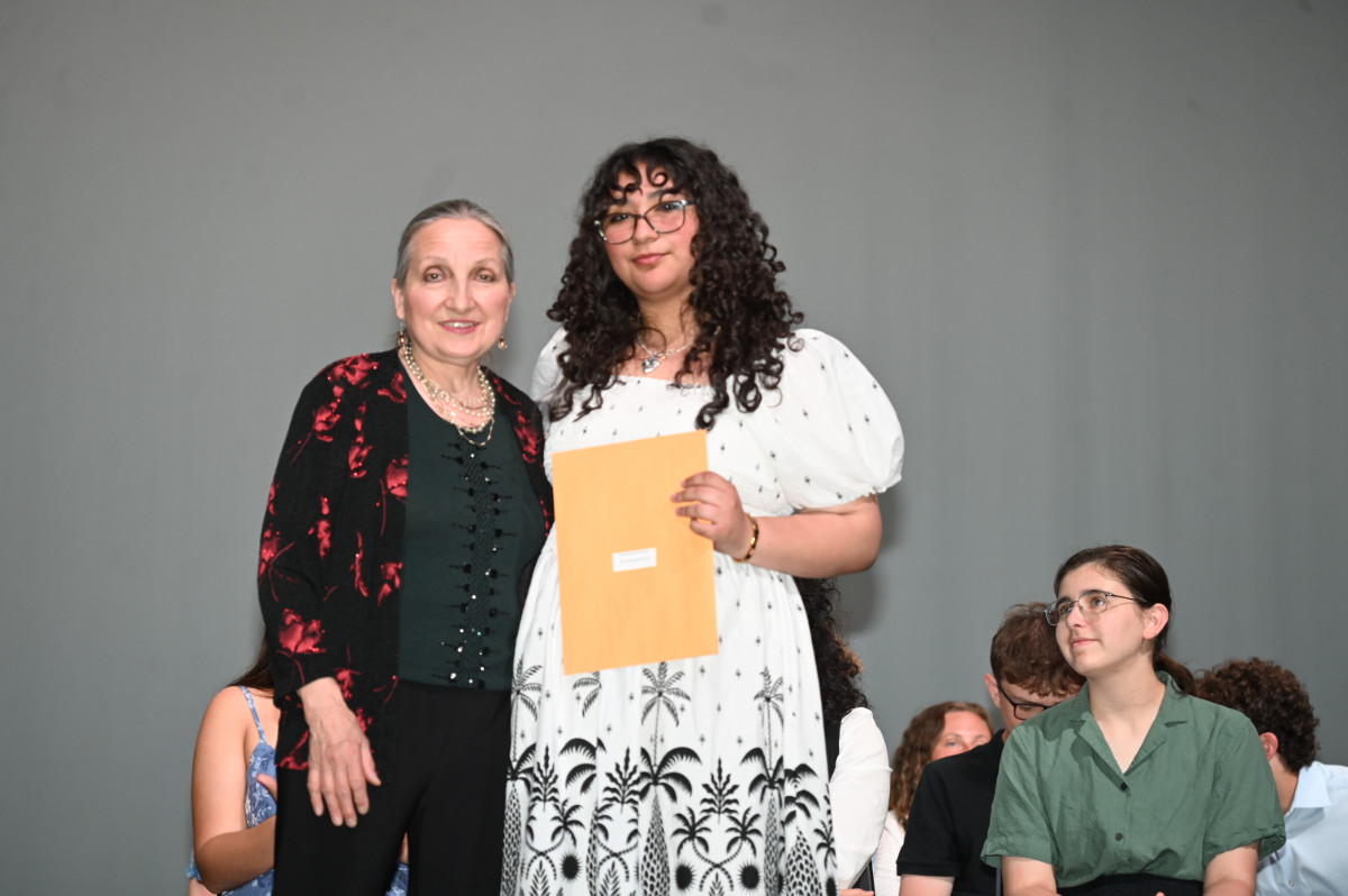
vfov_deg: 11.4
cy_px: 448
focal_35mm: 120
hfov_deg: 17.1
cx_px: 674
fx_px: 4490
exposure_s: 1/60
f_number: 4
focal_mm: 120
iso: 500
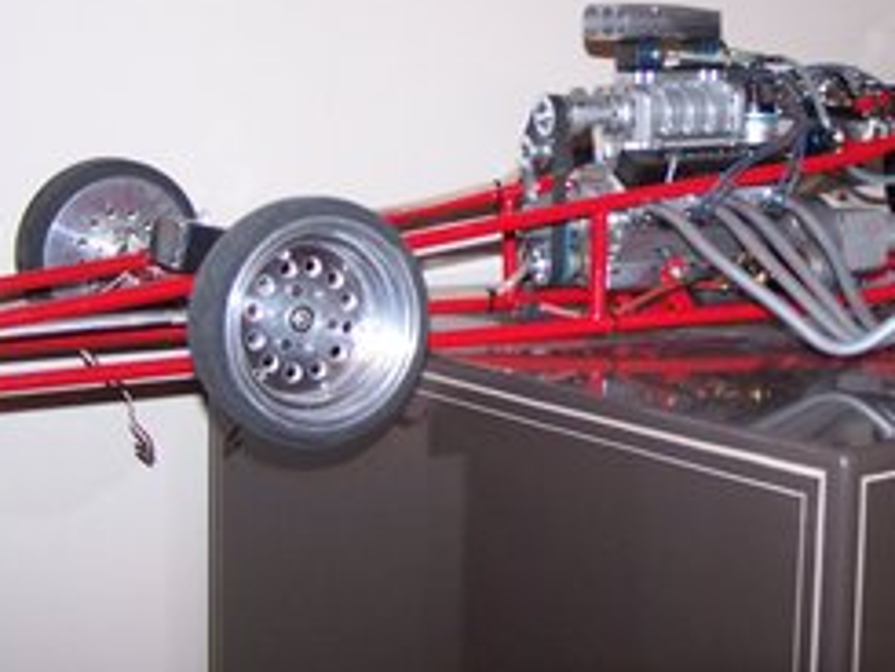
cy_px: 172
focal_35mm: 62
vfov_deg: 23.4
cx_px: 690
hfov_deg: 30.6
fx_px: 1604
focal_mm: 6.3
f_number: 2.8
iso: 140
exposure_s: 1/60
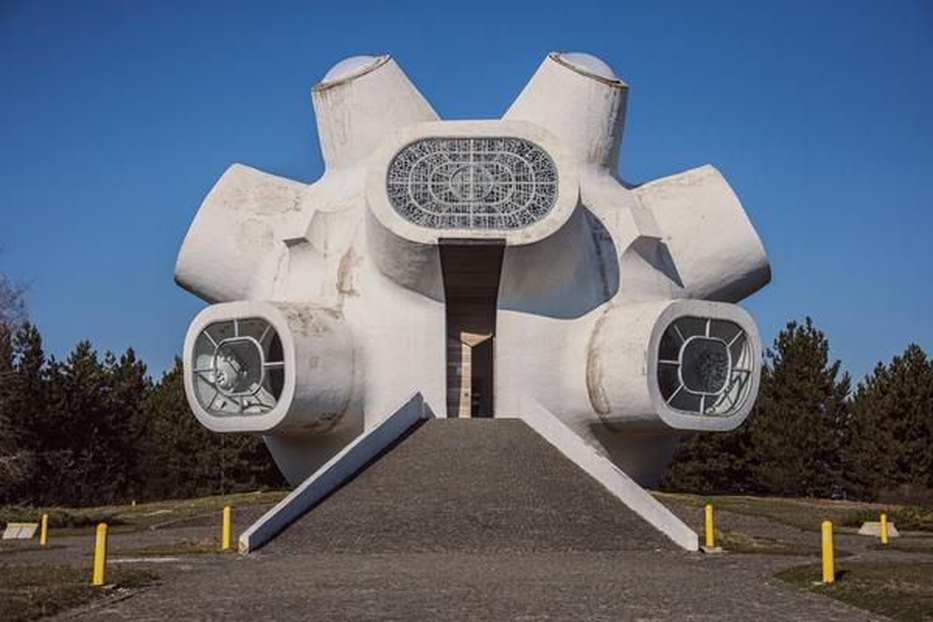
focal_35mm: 63
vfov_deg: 21.6
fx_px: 1633
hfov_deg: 31.9
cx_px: 466
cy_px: 311
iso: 200
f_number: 4.8
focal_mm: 42
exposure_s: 1/3200
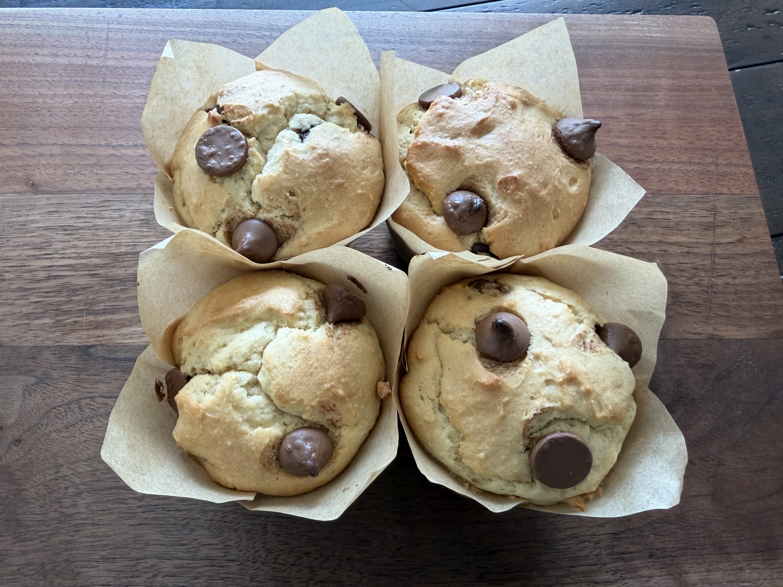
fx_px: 543
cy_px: 294
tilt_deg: -73.5
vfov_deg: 56.8
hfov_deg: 71.6
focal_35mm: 24
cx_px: 392
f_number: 2.2
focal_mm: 2.22
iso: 125
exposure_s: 1/120
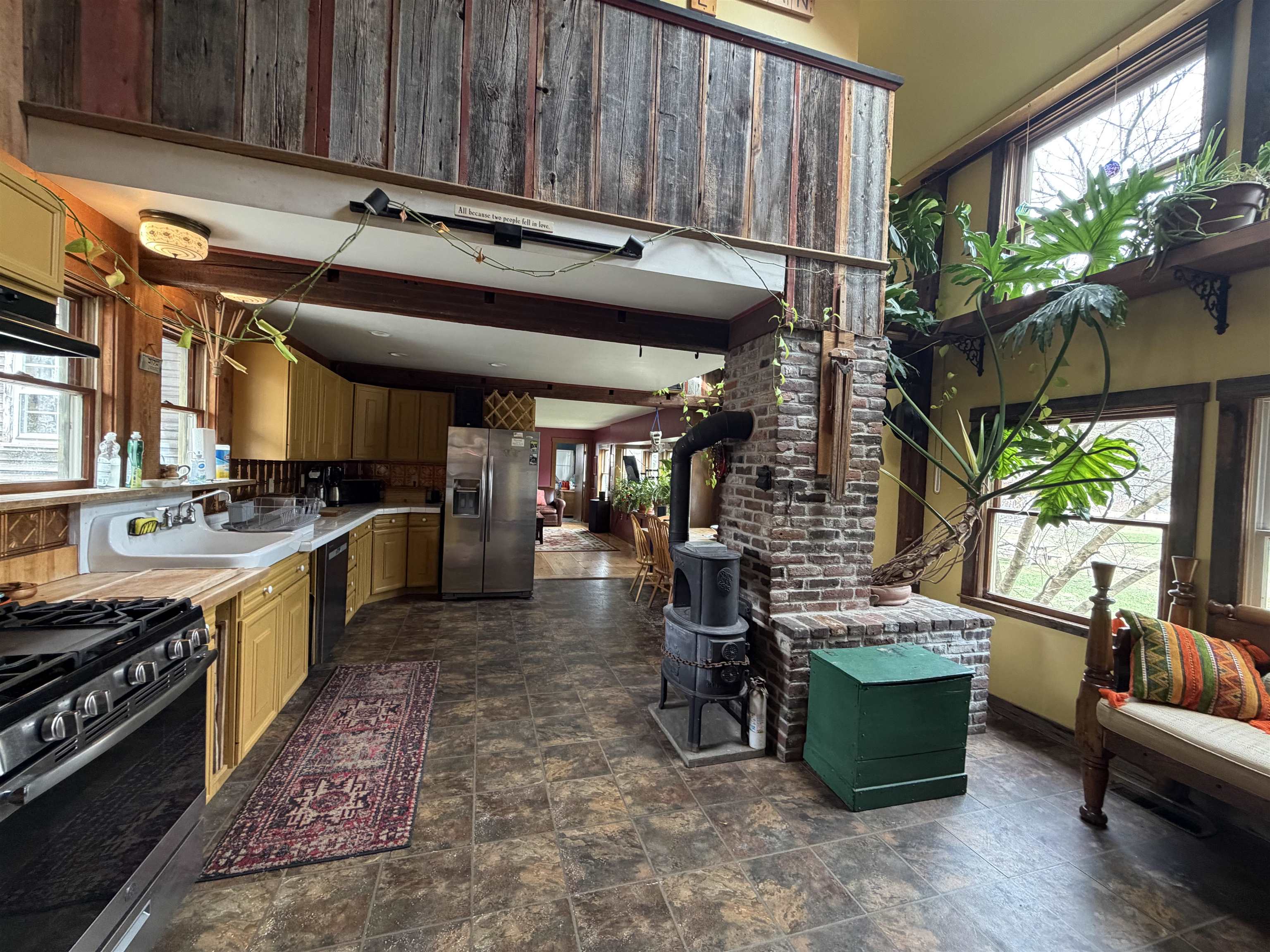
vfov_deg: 85.7
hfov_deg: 102.1
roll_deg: -2.7
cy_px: 476
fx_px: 514
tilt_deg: -2.0
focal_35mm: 14
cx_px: 635
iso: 320
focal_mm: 2.22
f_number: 2.2
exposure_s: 1/78
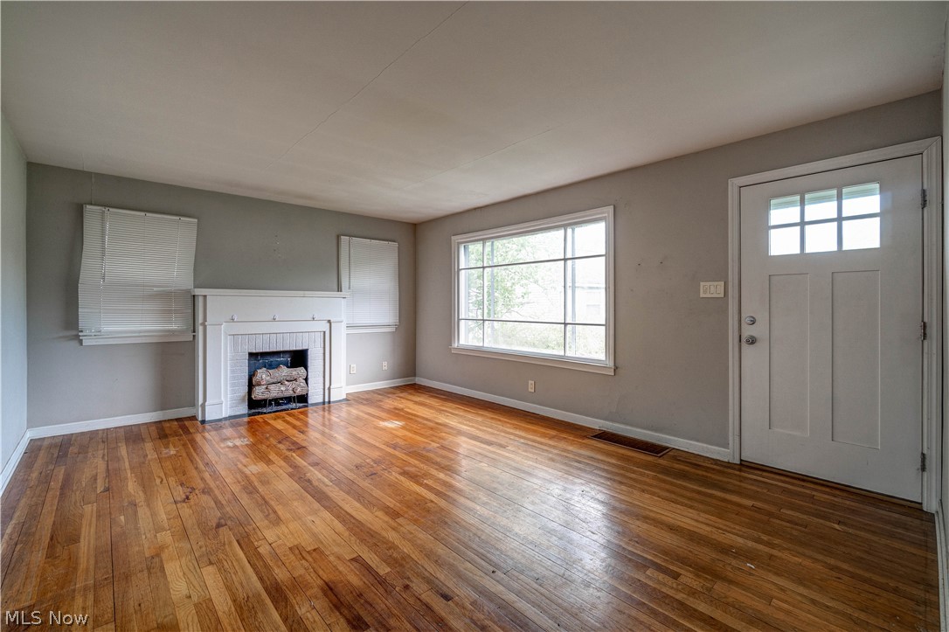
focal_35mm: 15
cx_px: 474
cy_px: 316
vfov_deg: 77.3
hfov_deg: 100.4
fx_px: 395
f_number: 8
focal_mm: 10
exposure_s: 1/15
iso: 320
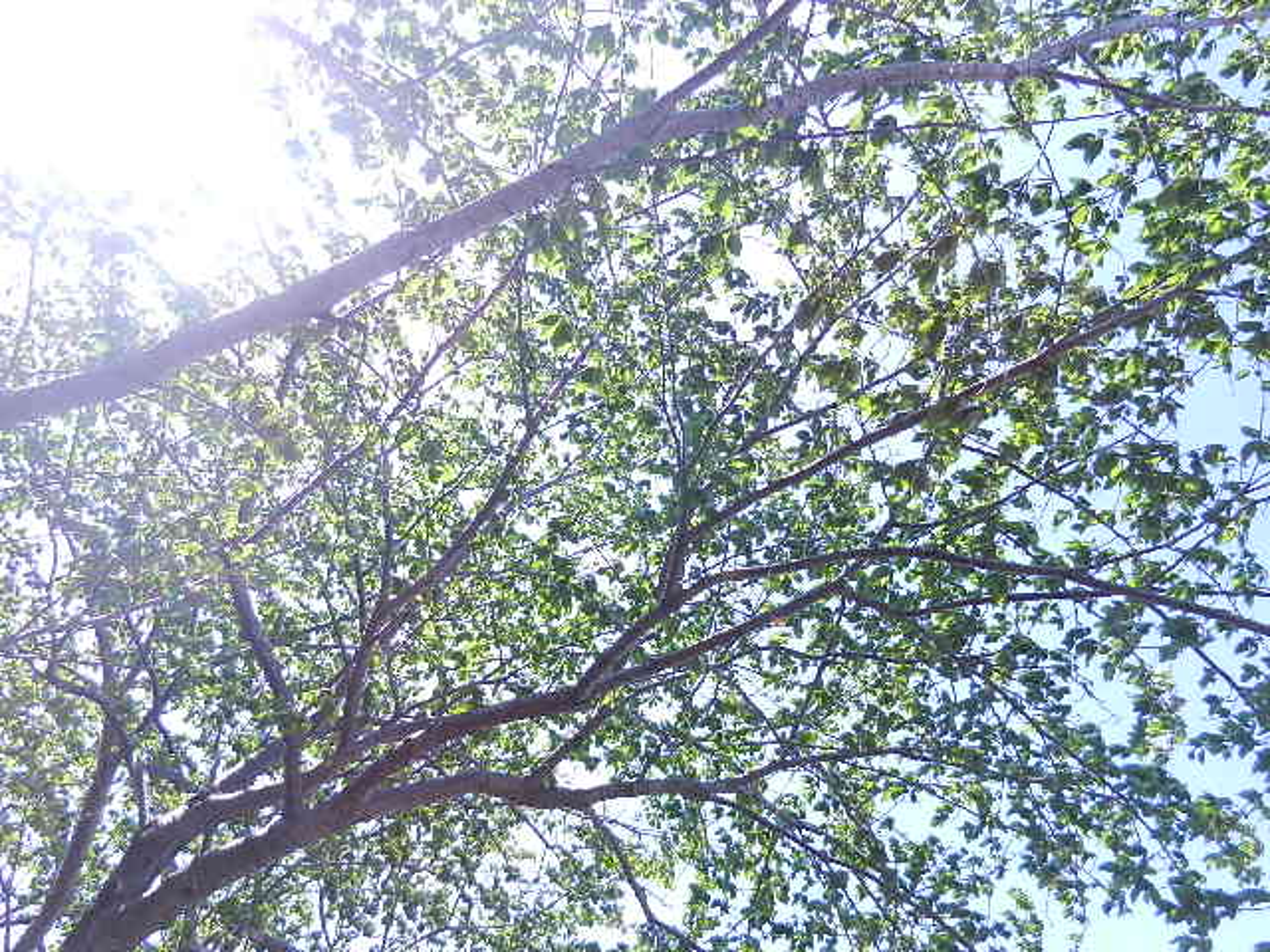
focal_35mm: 25
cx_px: 635
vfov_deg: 54.9
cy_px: 476
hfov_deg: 69.4
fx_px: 917
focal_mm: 4.5
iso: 160
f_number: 3.5
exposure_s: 1/400
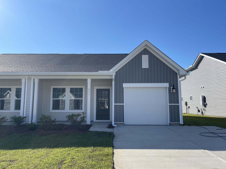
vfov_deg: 54.9
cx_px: 113
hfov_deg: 69.4
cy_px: 84
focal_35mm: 25
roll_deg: -0.1
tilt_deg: +4.7
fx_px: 163
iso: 32
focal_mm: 5.1
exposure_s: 1/3448
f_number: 1.6
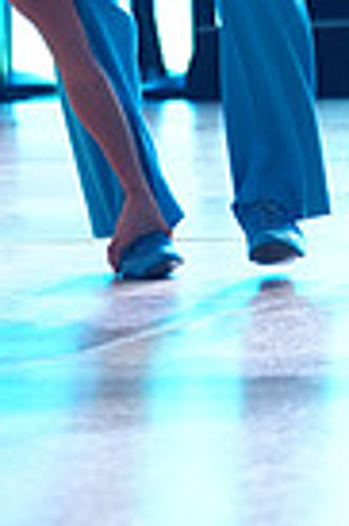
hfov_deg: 2.5
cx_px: 171
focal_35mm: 542
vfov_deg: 3.8
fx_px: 7901
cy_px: -357
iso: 1250
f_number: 2.8
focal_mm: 128
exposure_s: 1/640
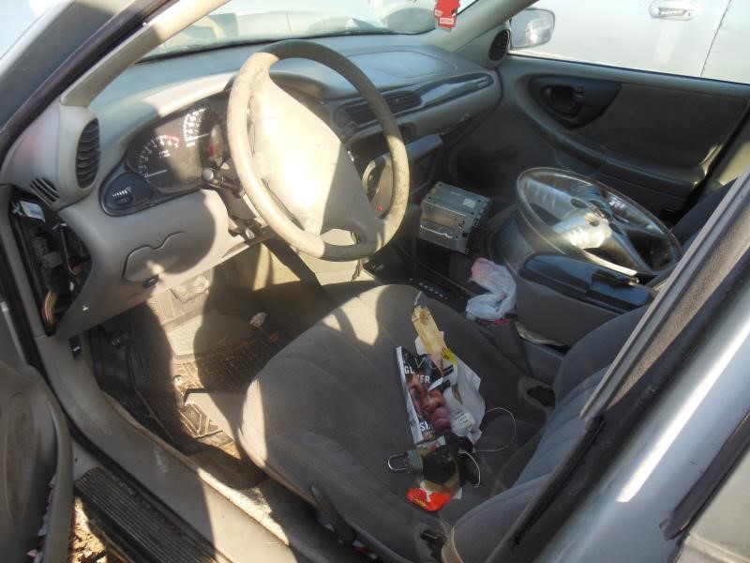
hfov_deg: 69.4
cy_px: 282
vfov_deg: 54.9
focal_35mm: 25
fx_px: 542
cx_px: 375
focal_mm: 4.5
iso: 125
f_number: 3.2
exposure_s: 1/250
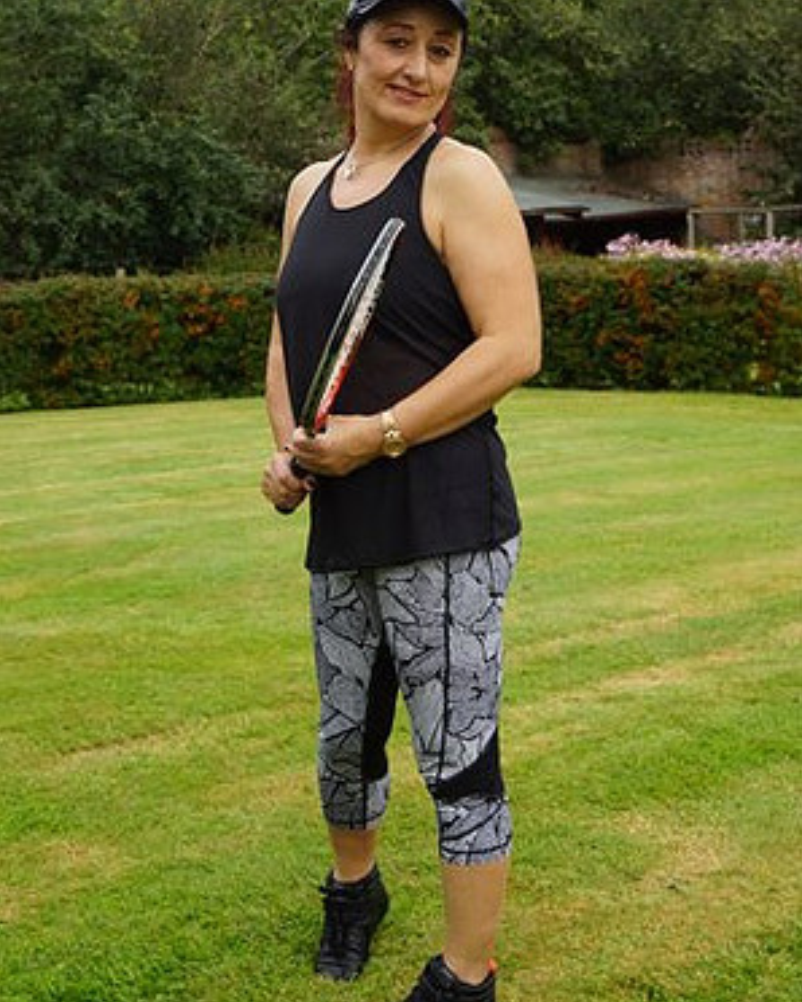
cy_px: 409
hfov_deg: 25.6
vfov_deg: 31.6
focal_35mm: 60
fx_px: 1766
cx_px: 401
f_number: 6.3
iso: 100
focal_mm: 35
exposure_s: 1/160
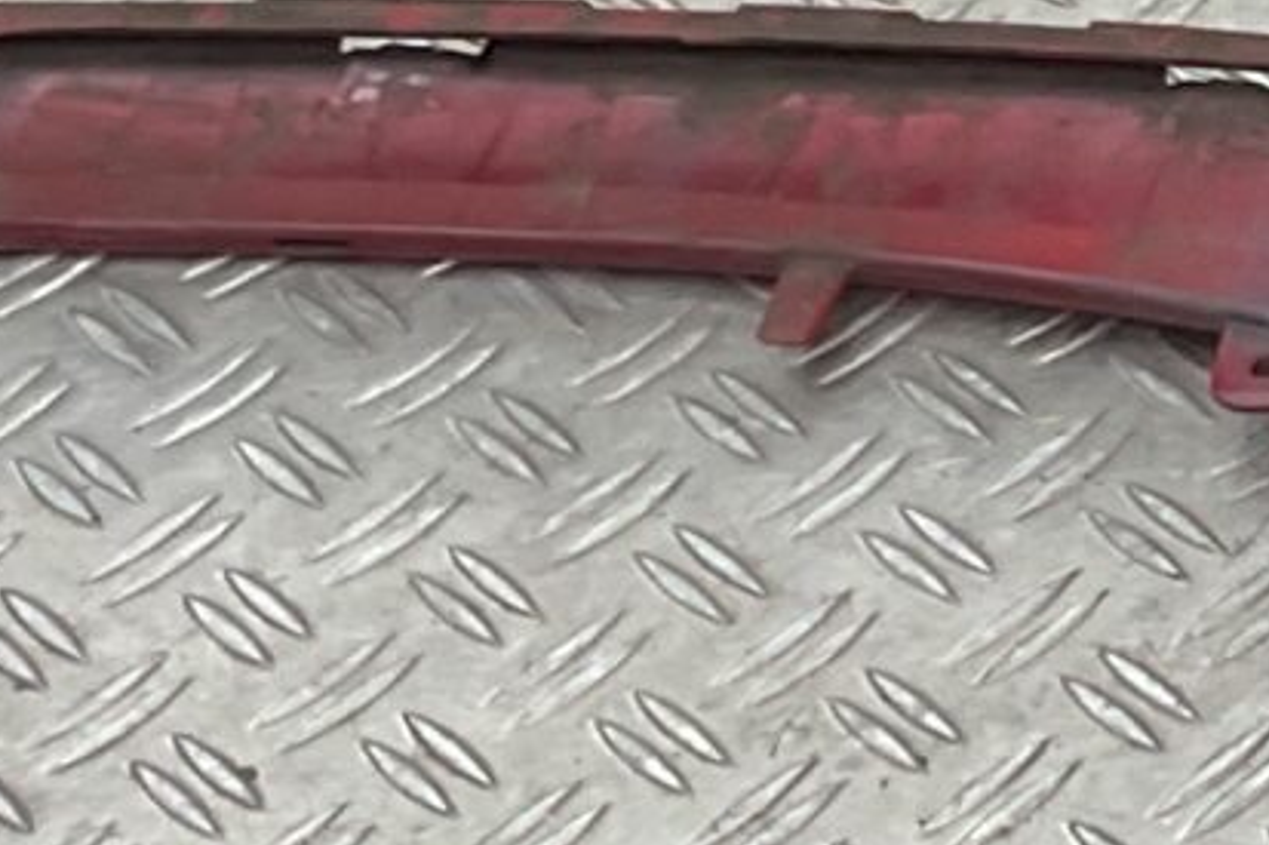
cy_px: -31
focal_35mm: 187
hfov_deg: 10.5
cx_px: 2142
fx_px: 6589
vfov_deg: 7.3
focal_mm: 3
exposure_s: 1/120
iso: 40
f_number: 1.8
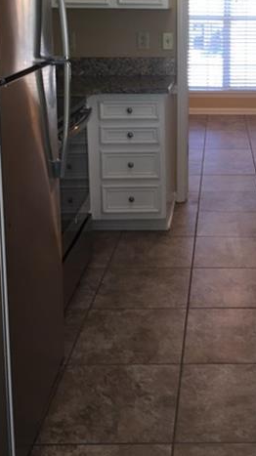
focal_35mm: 52
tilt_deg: -5.9
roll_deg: +0.6
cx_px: 236
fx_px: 629
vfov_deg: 38.4
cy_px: 91
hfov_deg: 22.4
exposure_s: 1/40
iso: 32
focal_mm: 4.15
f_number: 2.2
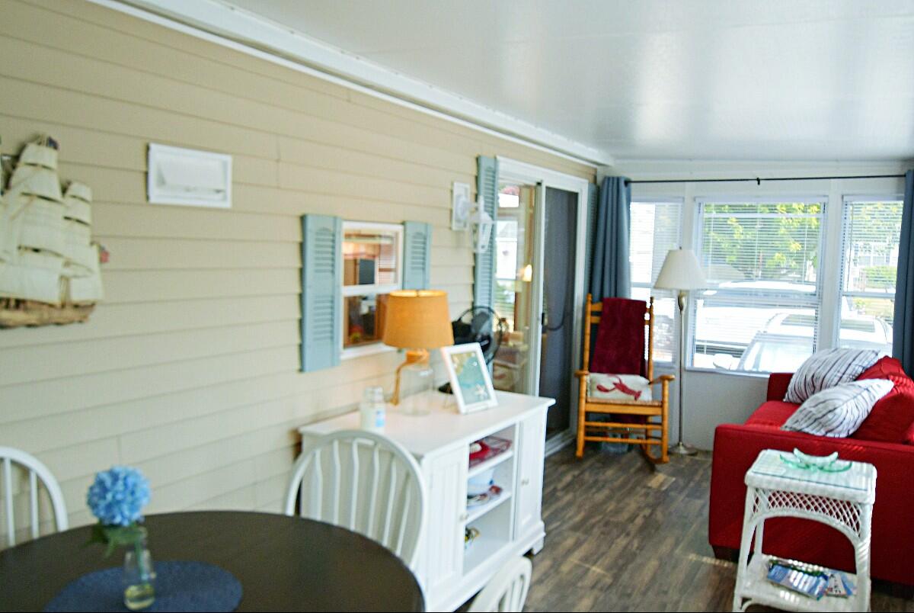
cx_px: 457
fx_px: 763
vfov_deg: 43.7
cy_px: 306
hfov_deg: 61.9
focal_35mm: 30
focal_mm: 15
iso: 200
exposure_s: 1/400
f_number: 3.5
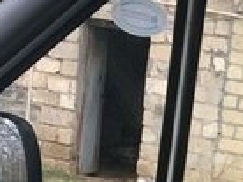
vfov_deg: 10.0
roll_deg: -7.6
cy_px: 344
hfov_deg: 13.7
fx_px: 974
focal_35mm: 139
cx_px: 305
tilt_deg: -12.3
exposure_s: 1/100
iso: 50
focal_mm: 4.15
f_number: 2.2
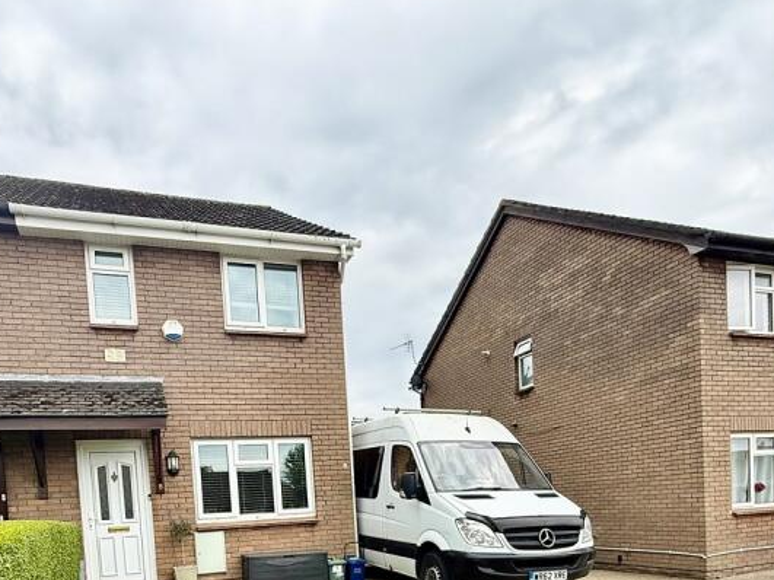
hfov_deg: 65.2
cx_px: 351
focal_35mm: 27
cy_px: 544
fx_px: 604
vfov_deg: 45.5
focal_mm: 2.22
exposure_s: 1/554
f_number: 2.2
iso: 50
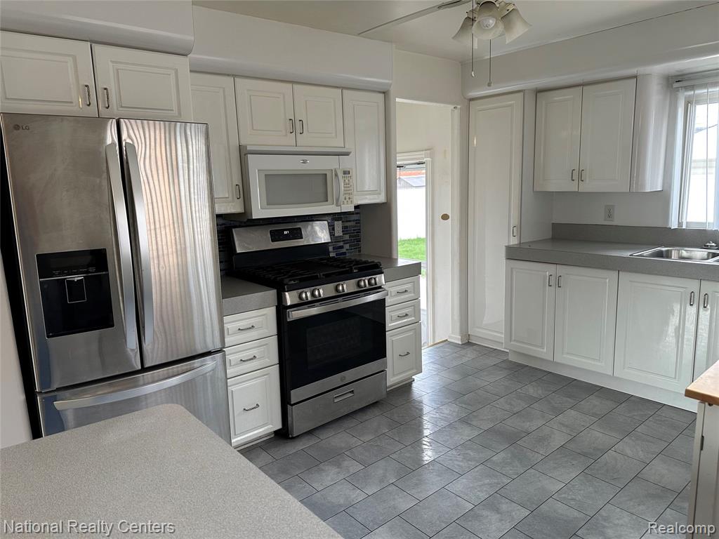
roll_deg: +1.6
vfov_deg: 56.8
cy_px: 270
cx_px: 360
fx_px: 498
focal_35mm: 24
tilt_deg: -9.4
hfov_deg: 71.6
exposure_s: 1/120
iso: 125
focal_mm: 6.86
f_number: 1.78
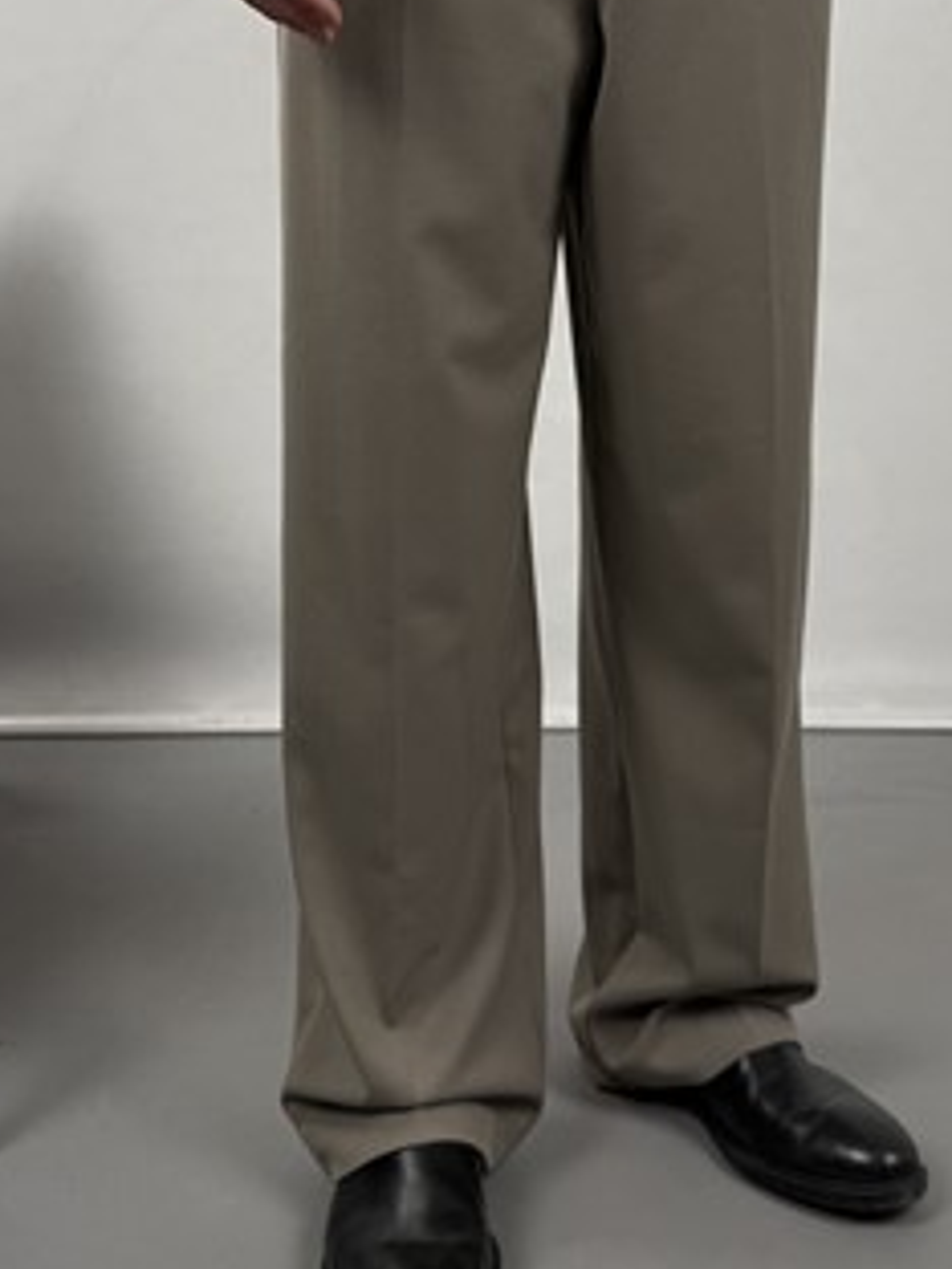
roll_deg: -0.1
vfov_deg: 44.7
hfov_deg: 35.0
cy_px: 368
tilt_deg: -4.7
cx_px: 570
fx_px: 1503
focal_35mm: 41
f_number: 1.78
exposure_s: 1/307
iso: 80
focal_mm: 6.76
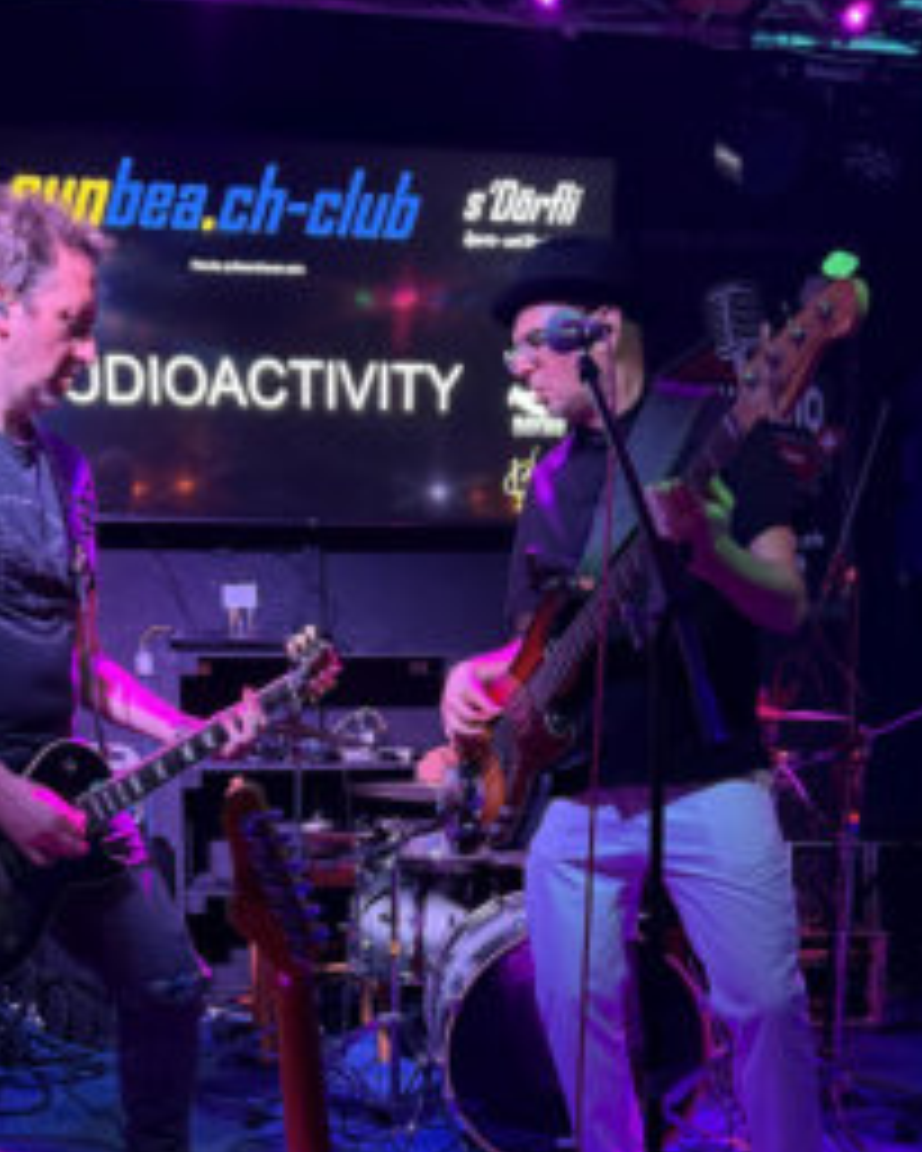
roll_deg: +0.8
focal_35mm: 38
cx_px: 373
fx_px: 1295
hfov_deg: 39.0
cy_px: 911
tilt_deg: -8.1
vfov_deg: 45.6
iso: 800
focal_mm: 6.76
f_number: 1.78
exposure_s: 1/60
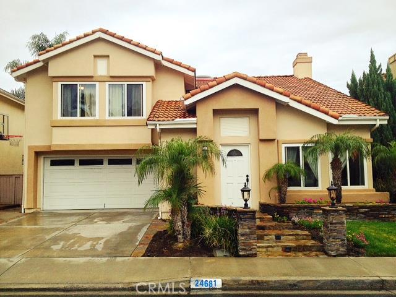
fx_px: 400
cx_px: 198
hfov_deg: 52.6
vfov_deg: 40.7
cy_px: 148
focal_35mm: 35
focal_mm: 4.28
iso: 50
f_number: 2.4
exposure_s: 1/325
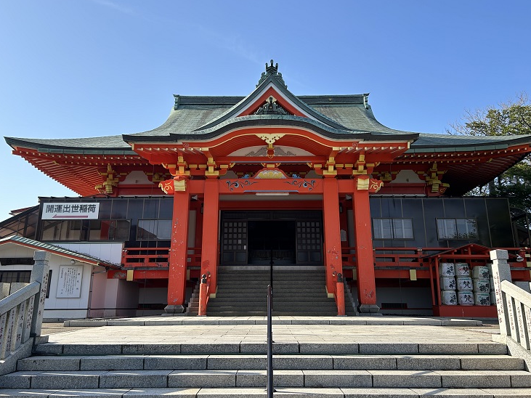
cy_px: 183
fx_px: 445
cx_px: 265
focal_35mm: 29
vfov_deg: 48.2
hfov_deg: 61.7
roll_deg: +0.9
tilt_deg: +15.0
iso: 50
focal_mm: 5.7
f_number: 1.5
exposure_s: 1/2571
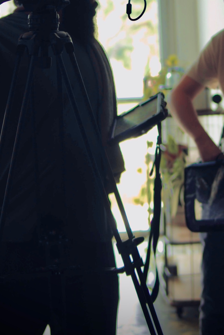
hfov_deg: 17.3
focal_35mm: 79
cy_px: 61
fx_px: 736
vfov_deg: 25.2
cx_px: 137
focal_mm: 30
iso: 500
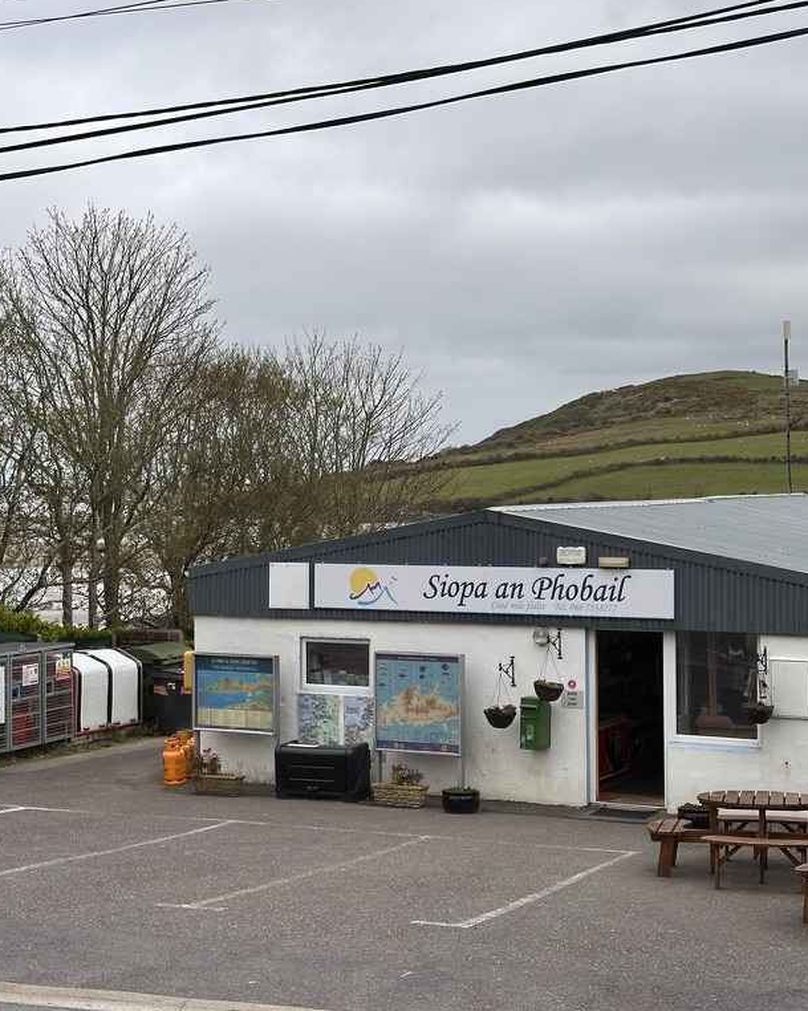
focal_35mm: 63
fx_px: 1884
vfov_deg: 30.0
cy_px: 504
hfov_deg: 24.2
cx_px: 387
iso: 64
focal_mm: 6.86
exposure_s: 1/4566
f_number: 1.78
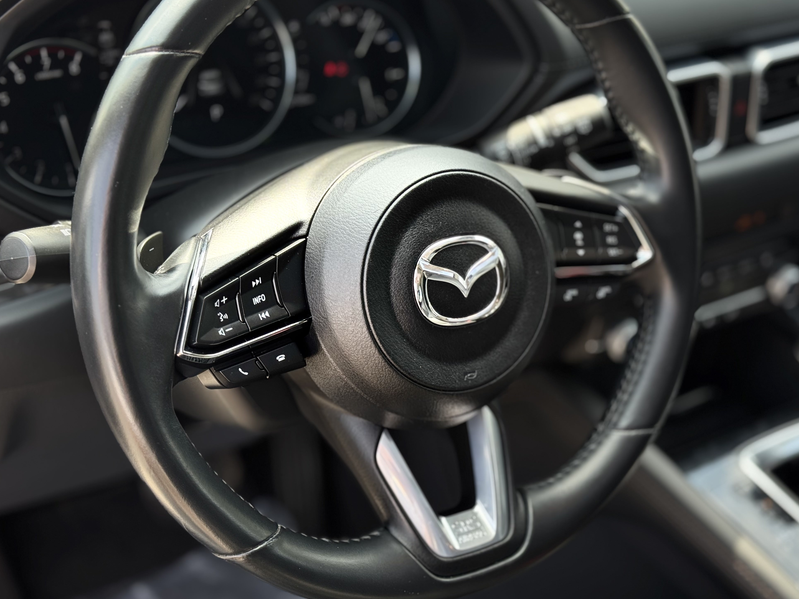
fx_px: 1154
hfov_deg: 38.2
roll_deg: -4.0
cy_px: 298
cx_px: 410
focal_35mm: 50
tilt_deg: -33.3
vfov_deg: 29.1
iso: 64
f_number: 1.78
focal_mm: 6.76
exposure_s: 1/549
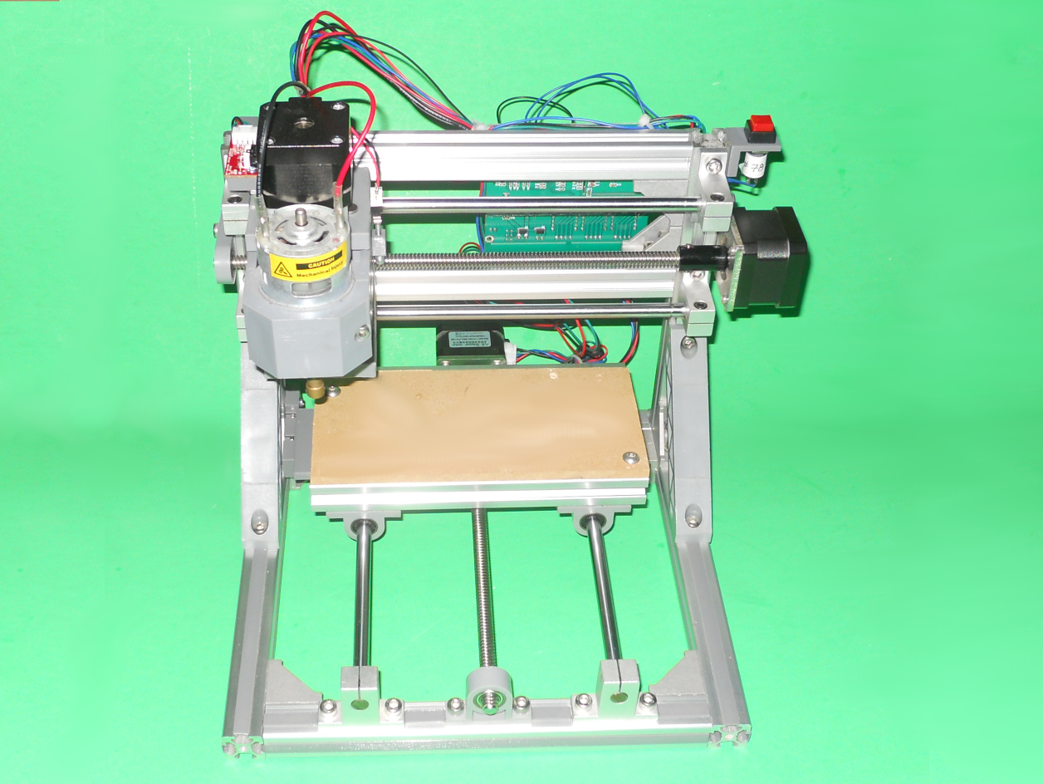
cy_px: 392
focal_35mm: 28
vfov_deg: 49.8
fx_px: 844
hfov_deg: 63.4
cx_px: 522
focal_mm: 5
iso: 80
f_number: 2.7
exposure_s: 1/25
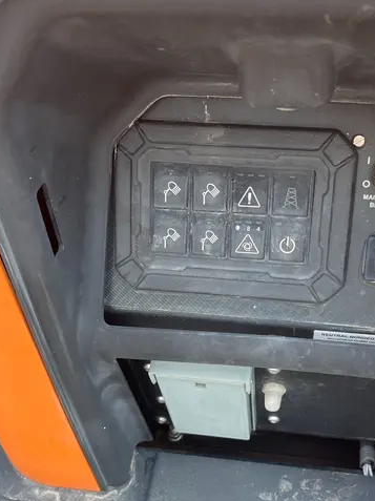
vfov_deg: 46.5
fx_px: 579
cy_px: 309
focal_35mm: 40
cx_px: 234
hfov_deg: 35.7
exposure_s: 1/221
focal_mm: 5.1
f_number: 1.6
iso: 40
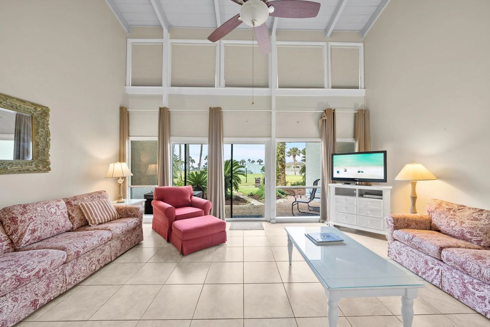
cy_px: 164
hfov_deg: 112.6
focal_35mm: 12
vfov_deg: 90.1
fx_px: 163
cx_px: 245
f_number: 7.1
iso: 250
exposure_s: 1/4
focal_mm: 12
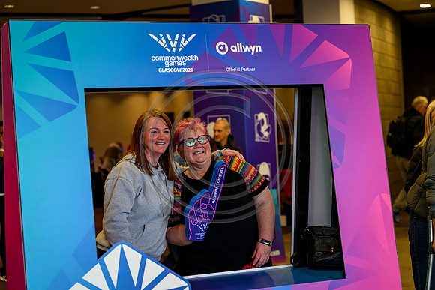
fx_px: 846
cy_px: 145
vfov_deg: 19.5
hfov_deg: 28.8
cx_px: 218
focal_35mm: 70
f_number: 3.2
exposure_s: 1/400
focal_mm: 70
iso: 2500
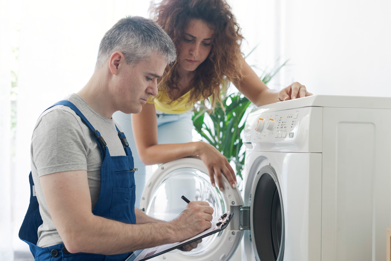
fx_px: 543
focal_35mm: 50
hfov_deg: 39.6
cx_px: 196
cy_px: 130
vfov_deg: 27.0
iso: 320
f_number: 3.2
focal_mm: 50
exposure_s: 1/80
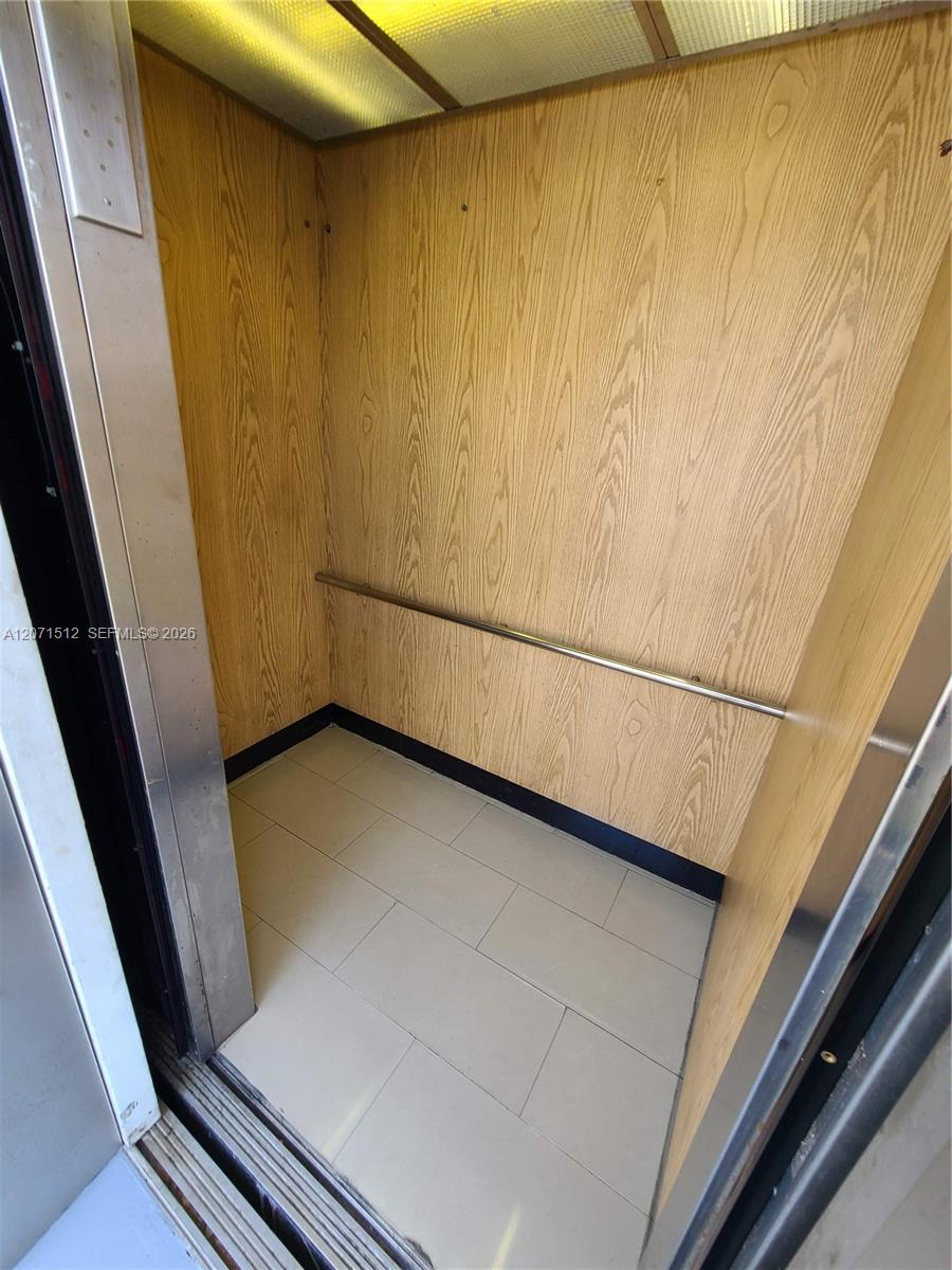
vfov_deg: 106.2
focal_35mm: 13
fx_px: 477
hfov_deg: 89.9
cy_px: 635
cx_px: 476
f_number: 2.2
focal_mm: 2.2
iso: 80
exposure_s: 1/60
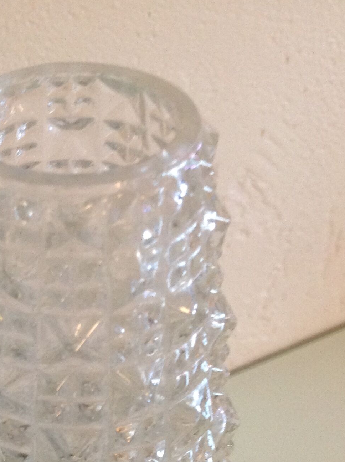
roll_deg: +2.6
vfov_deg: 26.8
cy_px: 419
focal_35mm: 70
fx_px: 933
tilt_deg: -43.2
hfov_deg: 20.5
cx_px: 24
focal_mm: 4.28
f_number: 2.4
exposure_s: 1/15
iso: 200
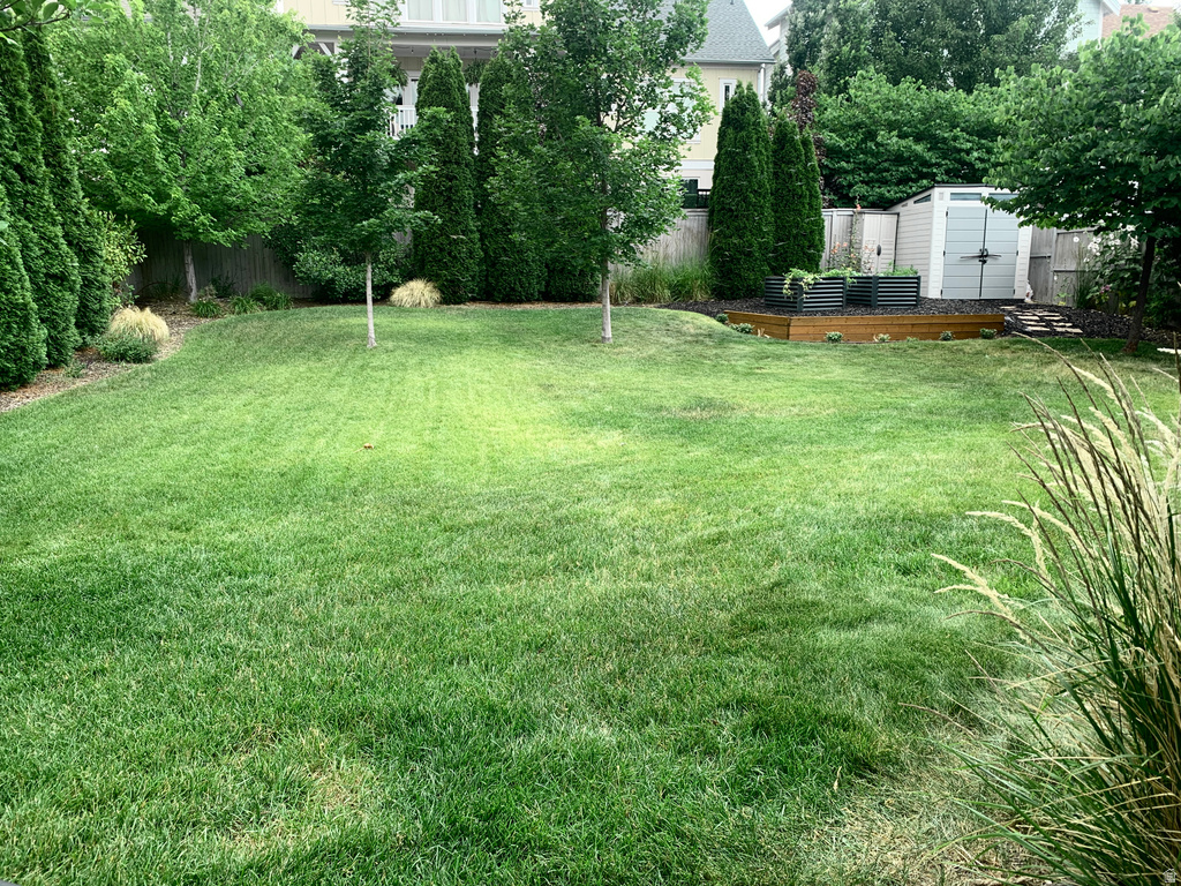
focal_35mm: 26
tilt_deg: -10.7
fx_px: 887
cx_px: 590
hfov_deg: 67.3
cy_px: 443
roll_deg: +1.1
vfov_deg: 53.1
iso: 25
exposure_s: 1/122
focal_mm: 4.25
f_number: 1.8
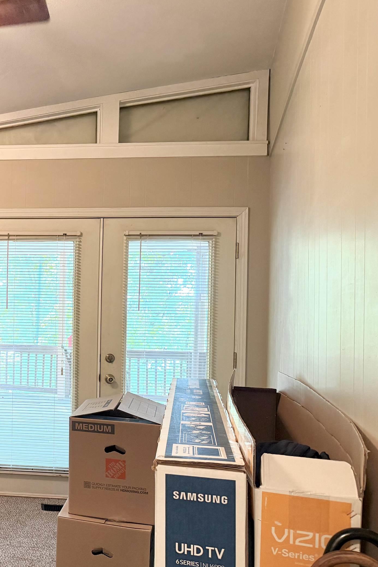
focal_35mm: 37
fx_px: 583
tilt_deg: -0.1
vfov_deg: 51.8
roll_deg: -1.3
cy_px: 311
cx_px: -40
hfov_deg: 31.7
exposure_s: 1/60
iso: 250
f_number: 1.78
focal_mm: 6.76
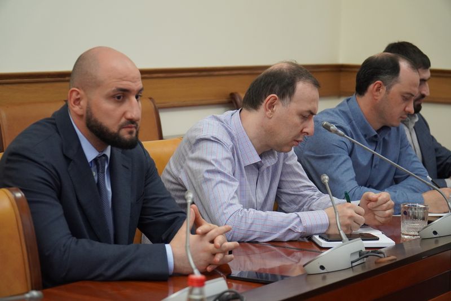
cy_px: 150
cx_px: 226
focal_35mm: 86
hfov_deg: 23.8
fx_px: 1071
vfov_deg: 16.0
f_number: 4
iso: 2000
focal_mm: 57
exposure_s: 1/160
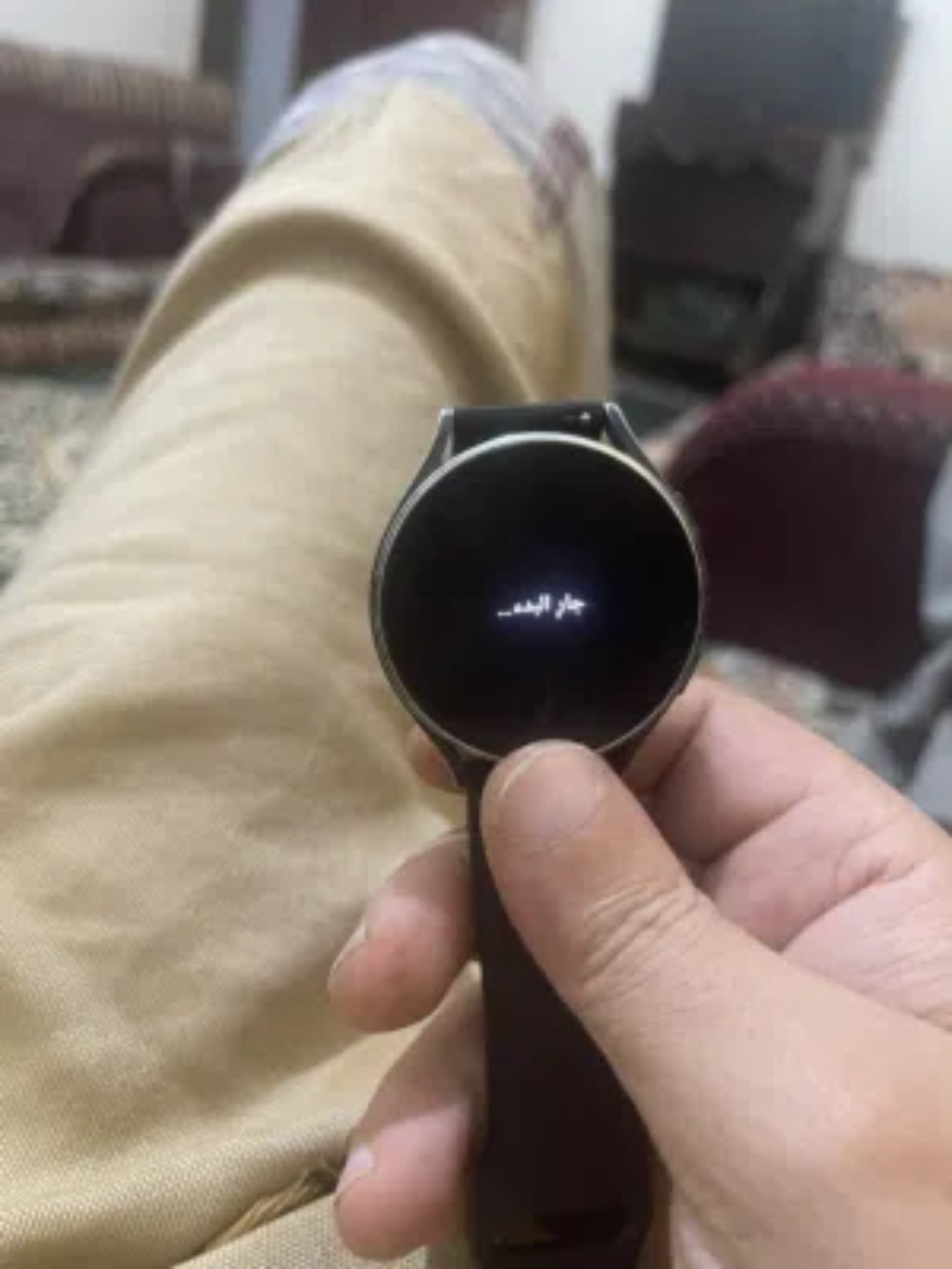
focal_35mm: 25
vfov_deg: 69.4
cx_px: 476
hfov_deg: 54.9
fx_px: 917
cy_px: 634
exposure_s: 1/40
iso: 640
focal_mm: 5.1
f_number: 1.6
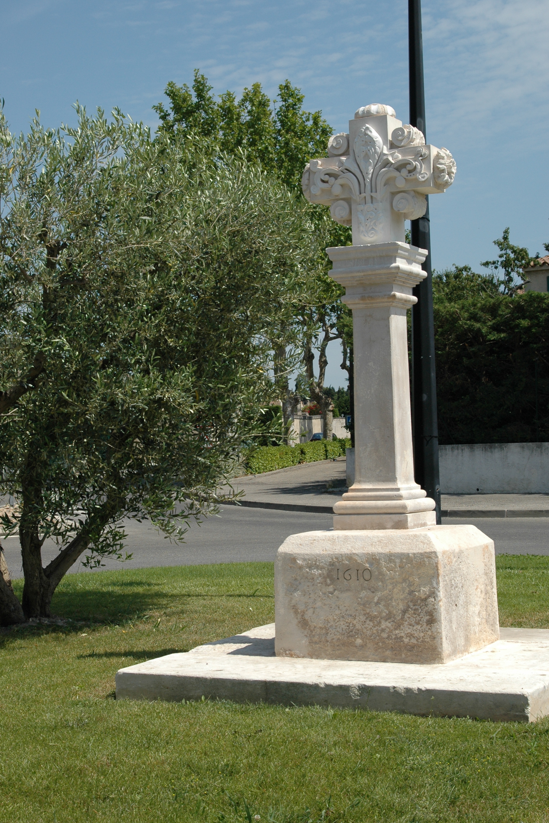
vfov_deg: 32.9
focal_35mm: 61
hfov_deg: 22.3
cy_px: 409
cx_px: 275
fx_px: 1395
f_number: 10
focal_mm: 40
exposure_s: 1/400
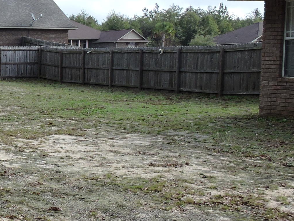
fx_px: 603
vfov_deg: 20.7
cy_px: 118
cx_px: -119
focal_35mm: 71
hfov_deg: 23.2
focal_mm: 4.3
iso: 100
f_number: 3.3
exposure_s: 1/640
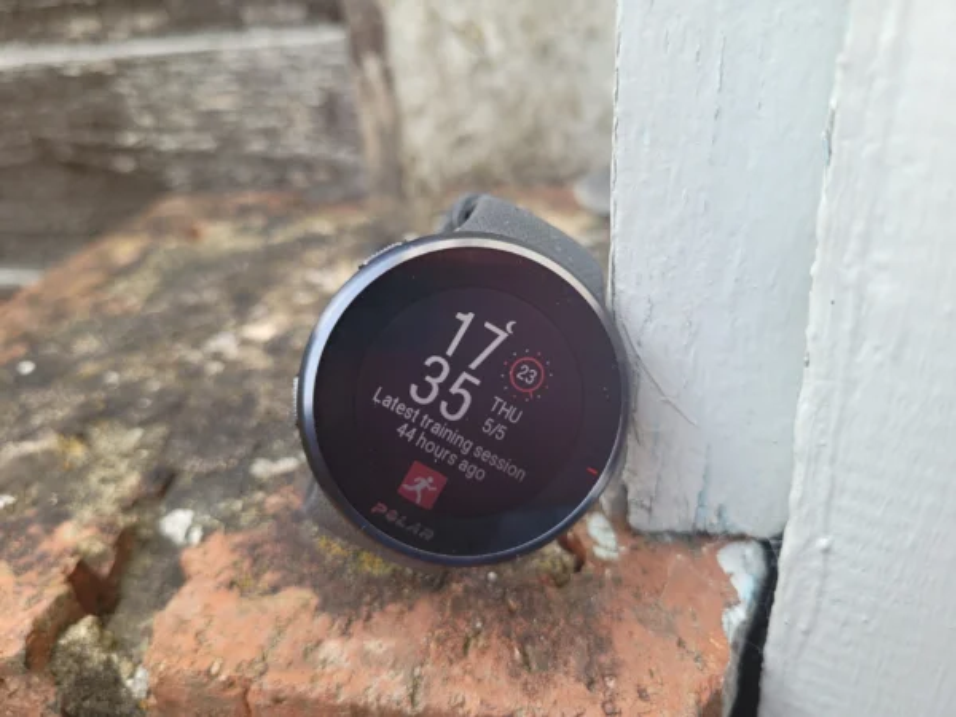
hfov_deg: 67.3
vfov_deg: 53.1
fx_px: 718
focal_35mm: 26
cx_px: 478
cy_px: 358
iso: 40
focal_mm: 5.4
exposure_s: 1/201
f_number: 1.8
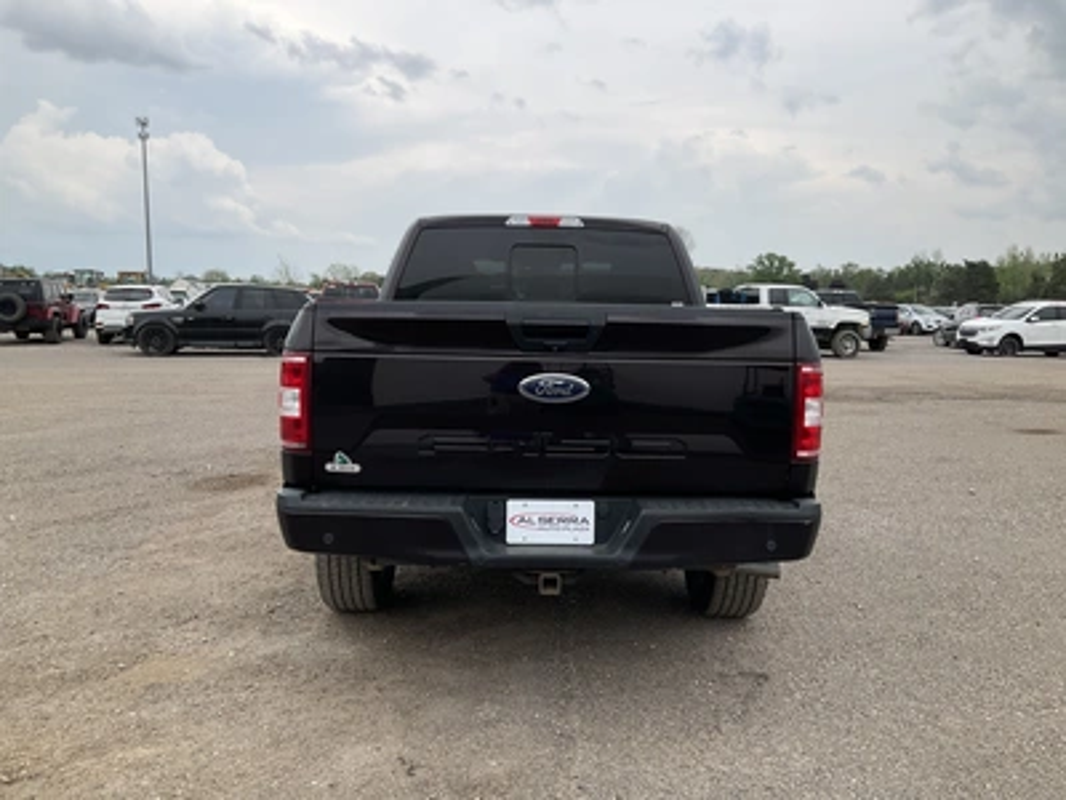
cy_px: 400
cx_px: 533
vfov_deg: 48.2
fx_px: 893
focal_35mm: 29
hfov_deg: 61.7
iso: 25
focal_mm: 3
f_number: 1.8
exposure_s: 1/1412
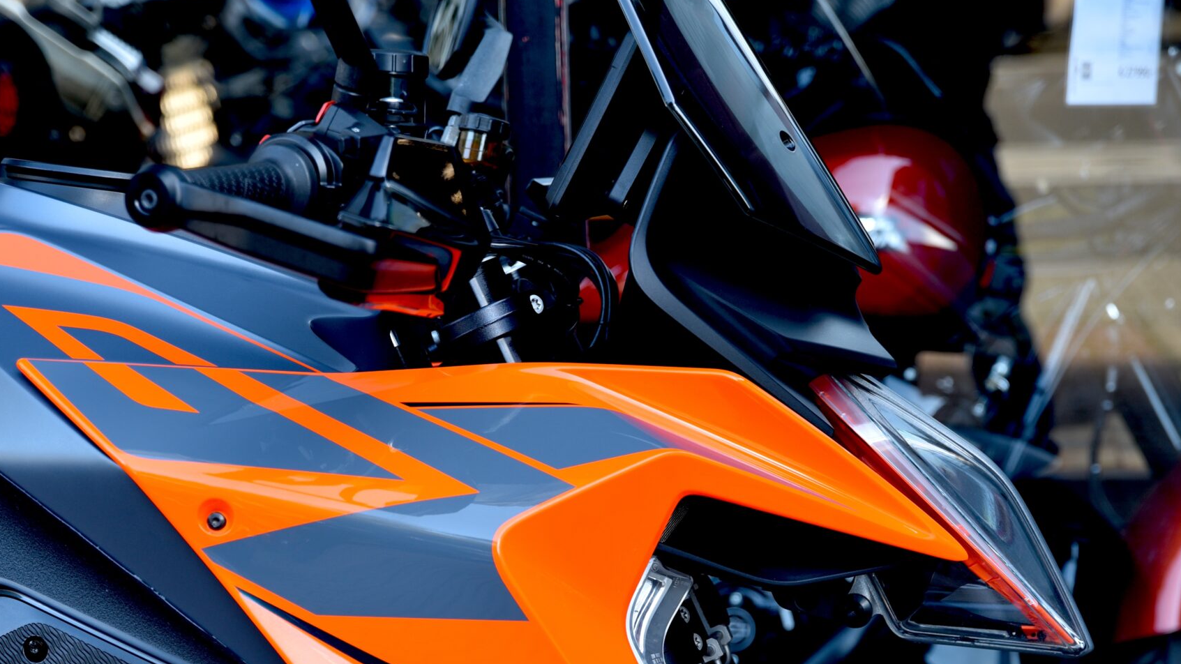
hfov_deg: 20.8
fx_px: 3225
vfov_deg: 11.6
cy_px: 706
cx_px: 593
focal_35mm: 103
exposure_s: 1/60
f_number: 3.5
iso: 200
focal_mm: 65
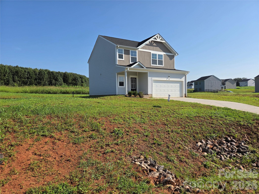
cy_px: 97
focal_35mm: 23
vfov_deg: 58.9
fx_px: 172
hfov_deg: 73.9
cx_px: 130
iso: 80
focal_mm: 5.4
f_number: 1.8
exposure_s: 1/5007
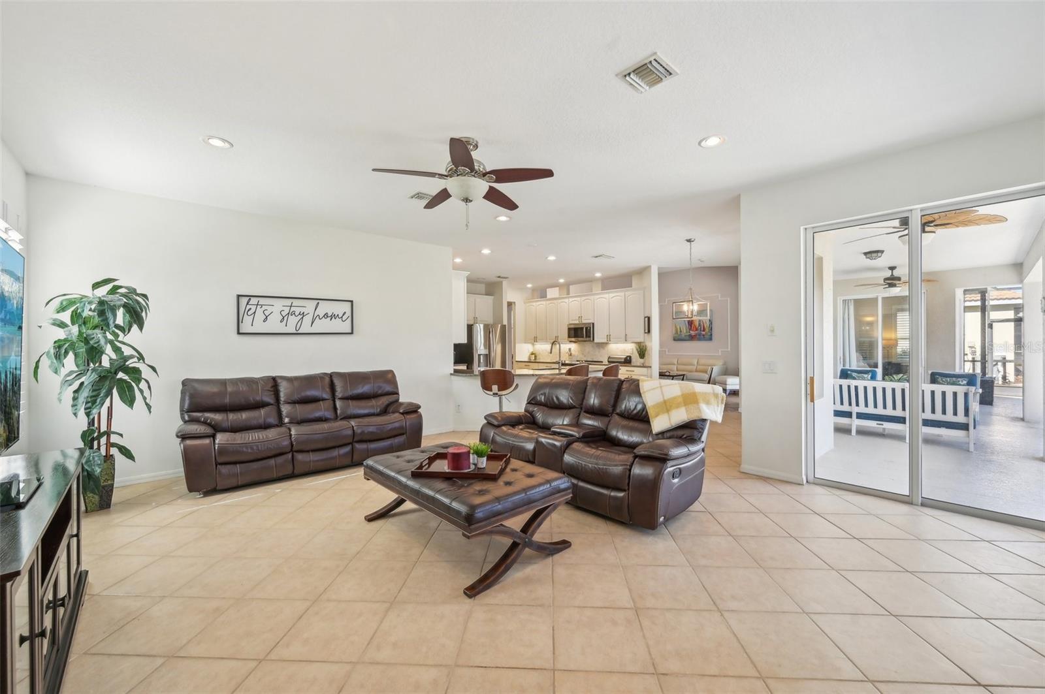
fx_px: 406
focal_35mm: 14
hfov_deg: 104.3
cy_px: 347
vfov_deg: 81.1
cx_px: 522
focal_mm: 14
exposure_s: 1/40
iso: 400
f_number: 8
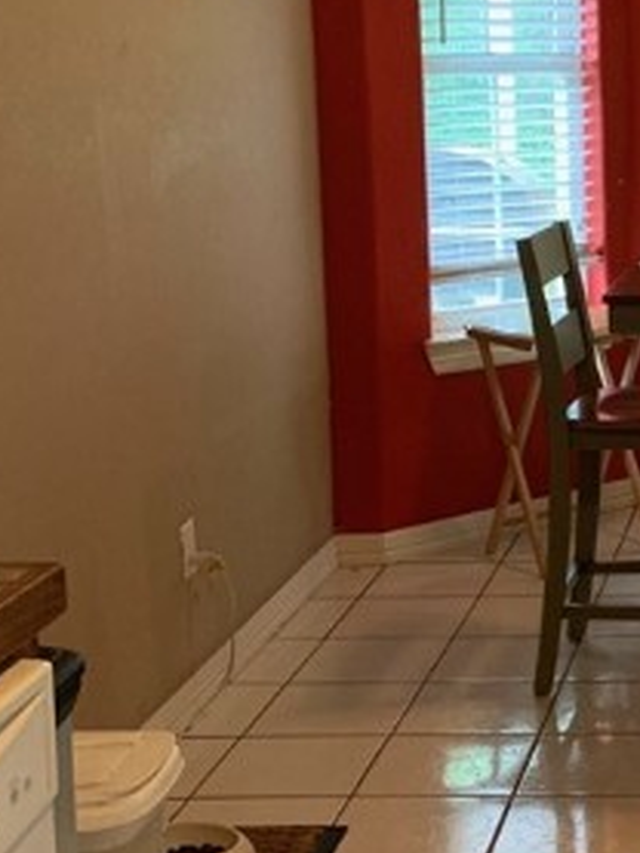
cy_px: 302
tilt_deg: -7.1
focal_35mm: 72
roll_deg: +0.3
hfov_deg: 18.9
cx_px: 840
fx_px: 1774
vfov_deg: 26.9
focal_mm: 4.25
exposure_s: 1/60
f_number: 1.8
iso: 250
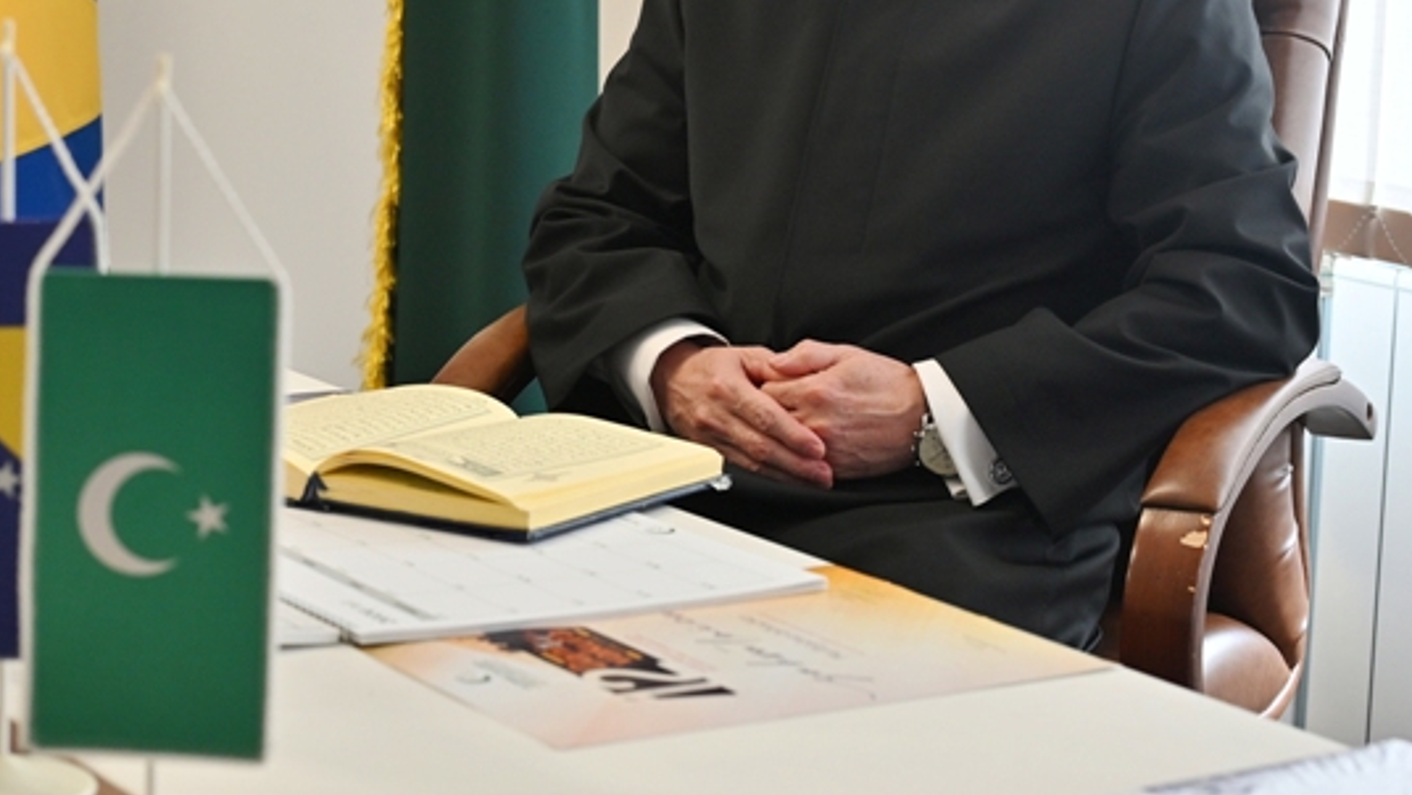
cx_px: 482
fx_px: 3371
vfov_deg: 13.4
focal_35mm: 90
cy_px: 141
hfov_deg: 23.6
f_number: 4
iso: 400
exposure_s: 1/80
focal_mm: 45
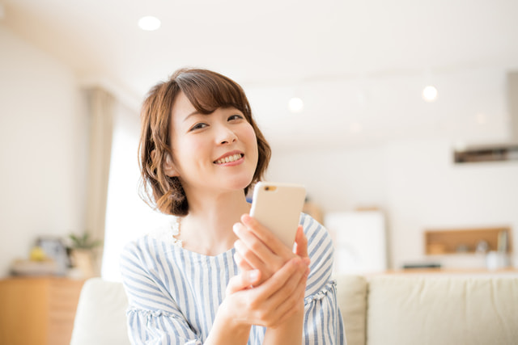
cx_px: 259
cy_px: 172
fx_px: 720
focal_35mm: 50
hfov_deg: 39.6
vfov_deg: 27.0
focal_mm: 50
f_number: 2.5
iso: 400
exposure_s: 1/160
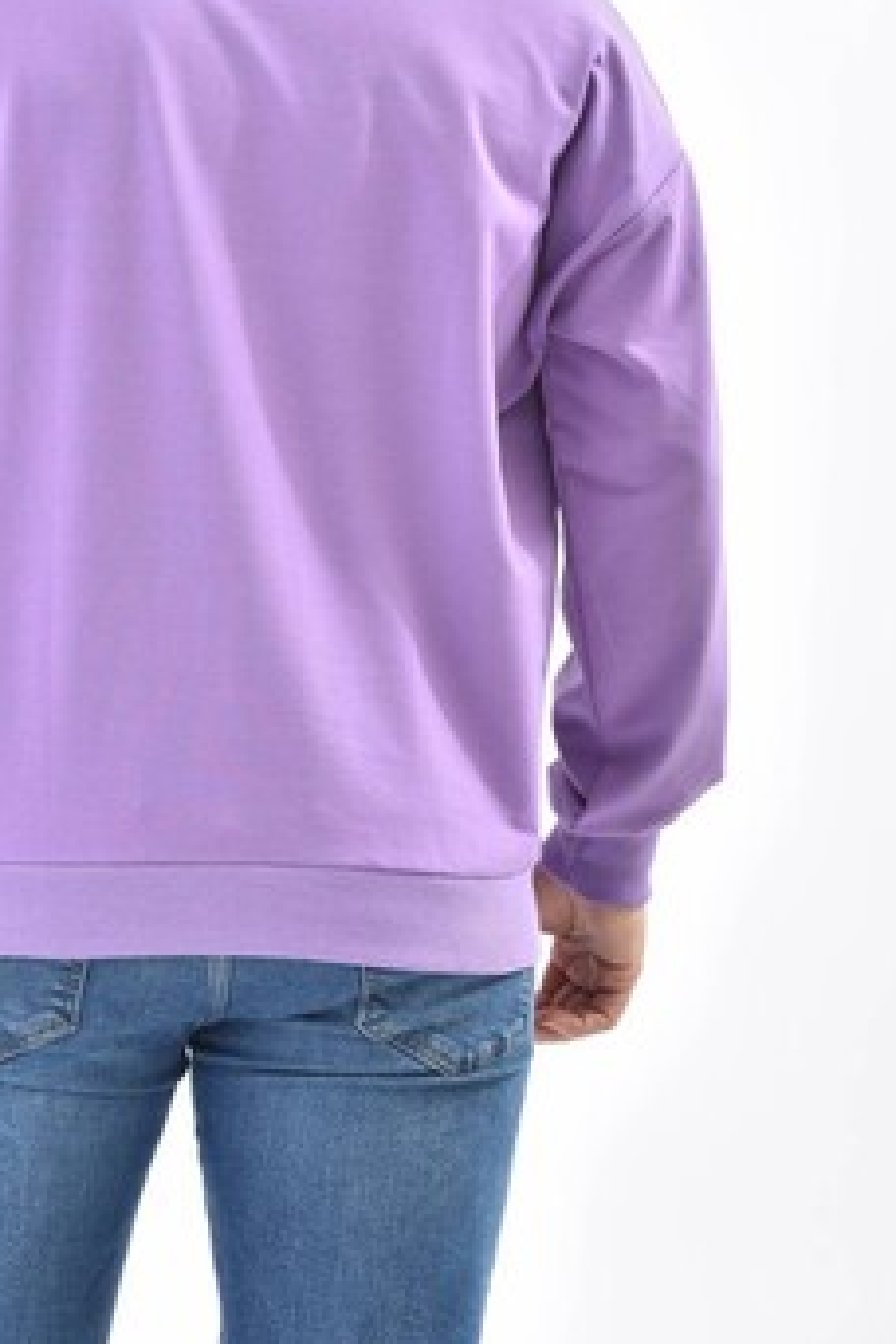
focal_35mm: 183
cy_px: 381
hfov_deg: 7.5
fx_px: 6831
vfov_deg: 11.2
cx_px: 255
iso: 100
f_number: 7.1
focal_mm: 116
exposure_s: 1/160
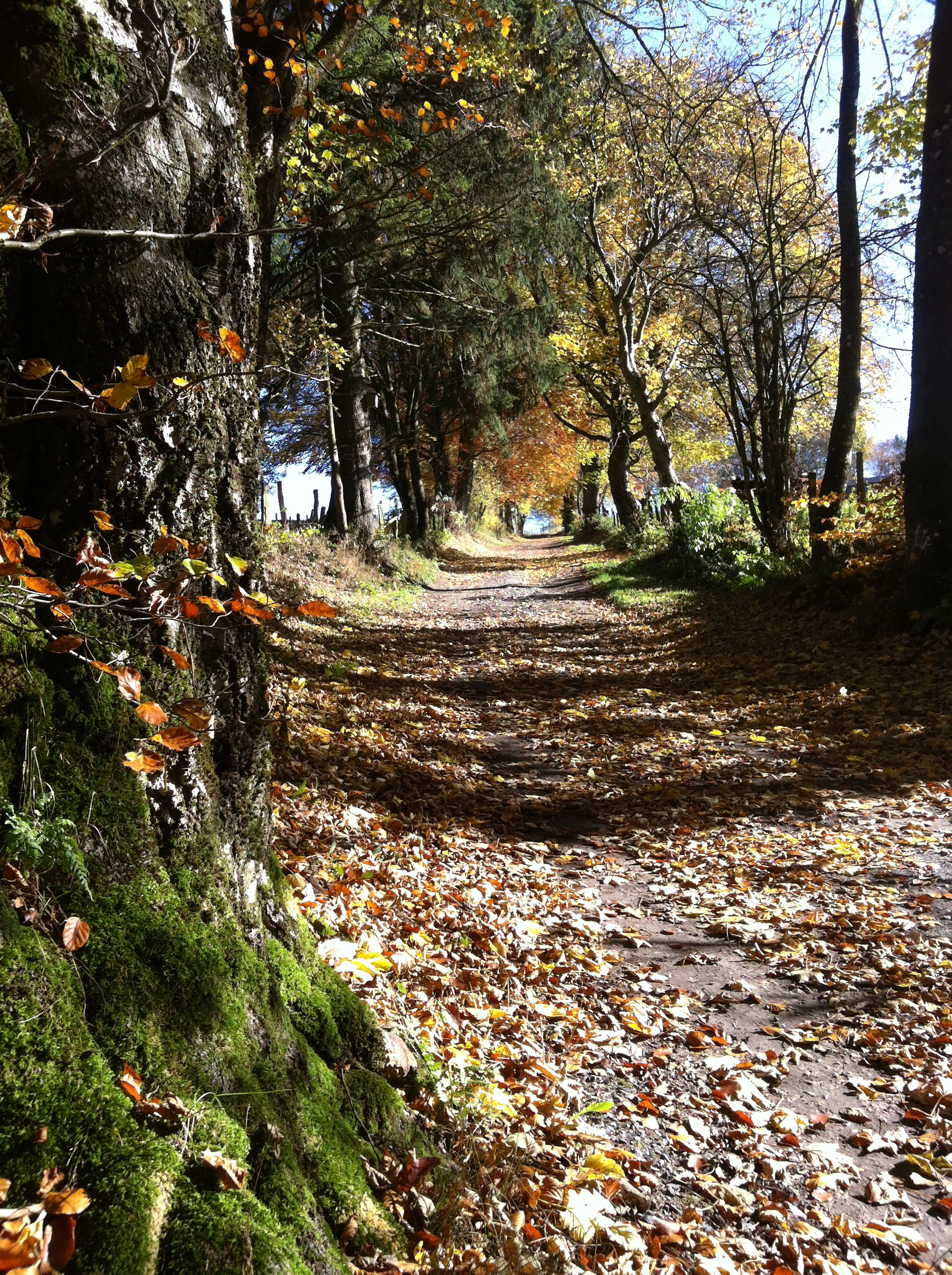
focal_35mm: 35
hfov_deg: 40.6
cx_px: 476
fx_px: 1287
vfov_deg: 52.7
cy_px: 638
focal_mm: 3.85
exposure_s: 1/290
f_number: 2.8
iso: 80
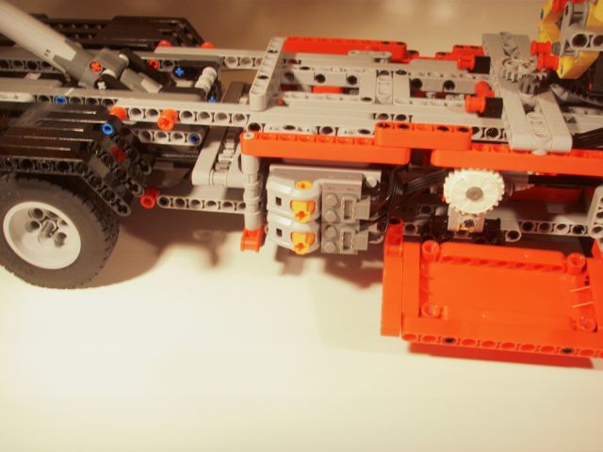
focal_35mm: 39
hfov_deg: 47.9
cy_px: 226
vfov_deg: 36.8
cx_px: 302
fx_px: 679
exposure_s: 1/15
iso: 63
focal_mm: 6.6
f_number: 3.5
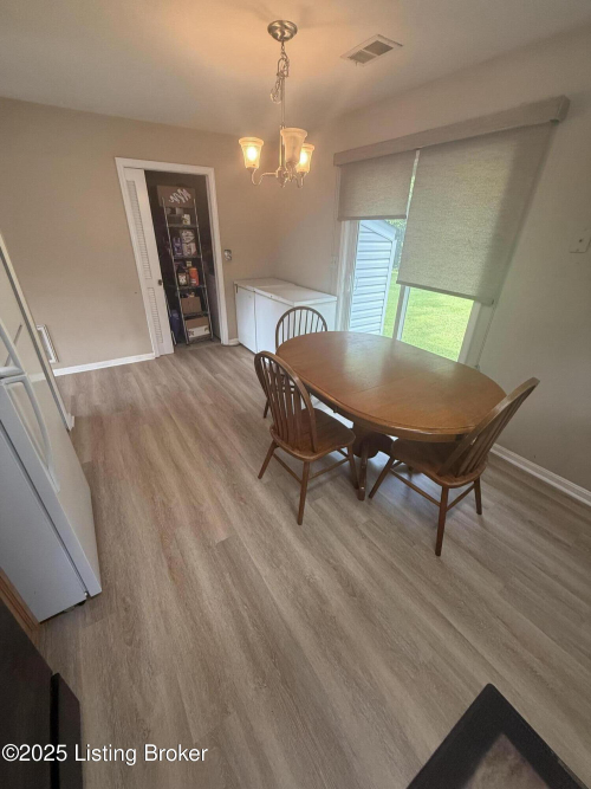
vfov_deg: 102.1
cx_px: 296
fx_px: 319
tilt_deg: -27.2
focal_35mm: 14
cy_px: 394
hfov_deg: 85.7
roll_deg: -1.8
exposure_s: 1/120
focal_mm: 2.22
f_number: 2.2
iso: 320
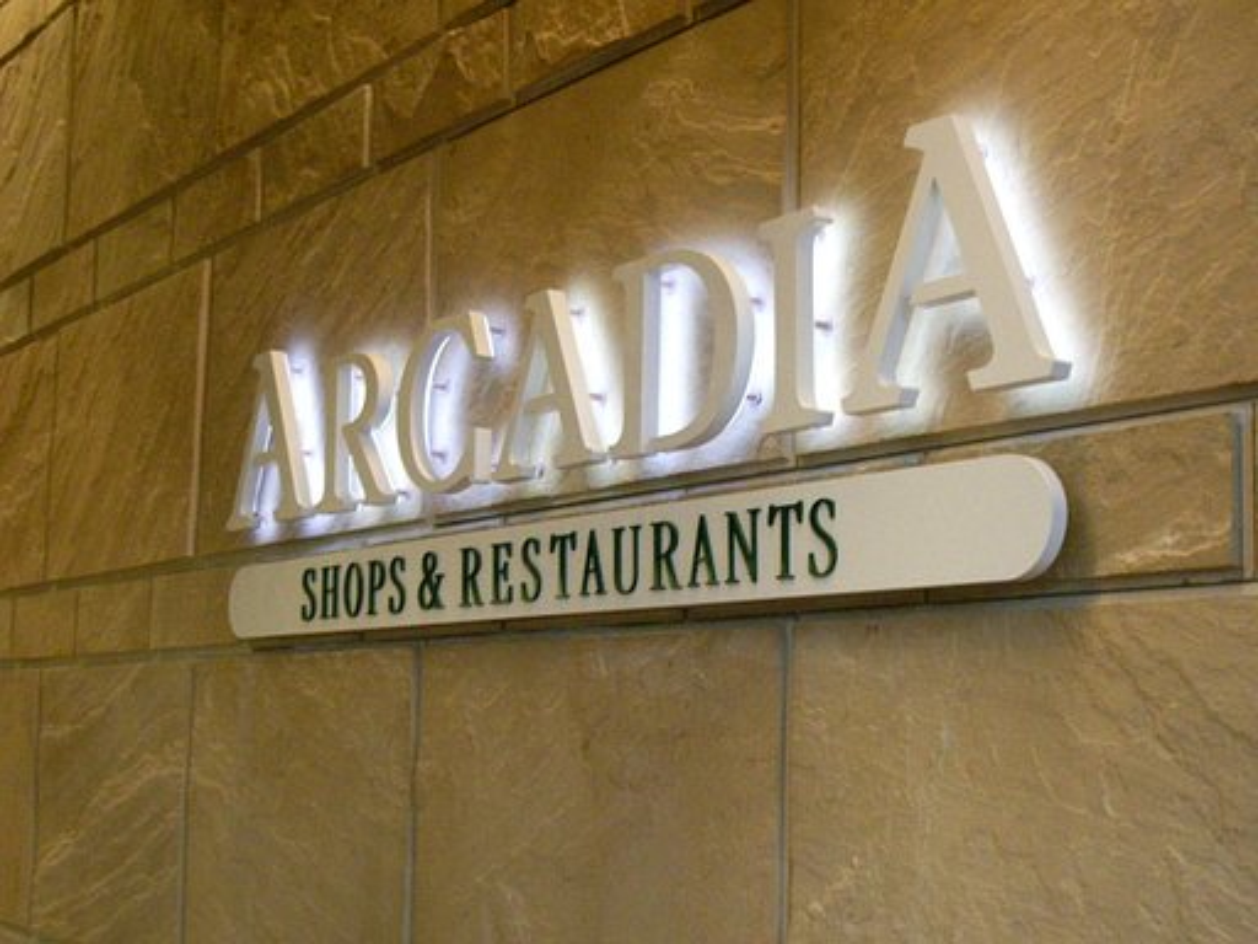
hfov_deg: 38.2
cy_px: 472
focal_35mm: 50
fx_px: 1817
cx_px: 629
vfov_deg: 29.1
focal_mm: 8.2
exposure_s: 1/20
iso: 320
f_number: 3.1
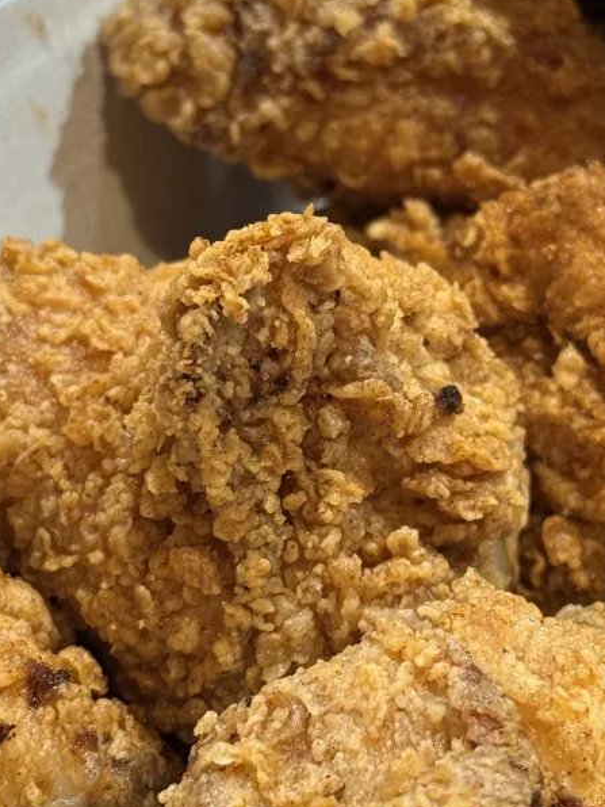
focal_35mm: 116
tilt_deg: -38.5
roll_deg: +0.0
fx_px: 2703
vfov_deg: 17.0
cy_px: 349
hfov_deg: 12.7
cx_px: 416
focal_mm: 6.76
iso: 200
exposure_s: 1/100
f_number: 1.78
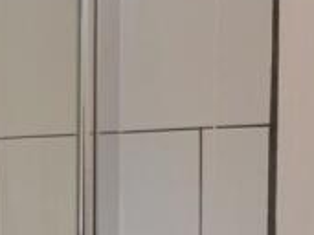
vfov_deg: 15.4
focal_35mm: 95
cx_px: -433
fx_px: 860
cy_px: 218
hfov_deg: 14.2
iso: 800
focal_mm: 11
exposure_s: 1/30
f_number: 13
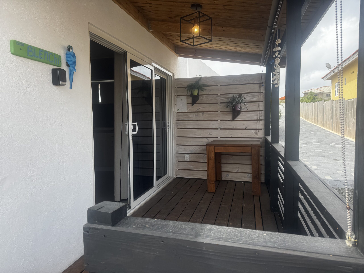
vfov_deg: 56.8
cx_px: 182
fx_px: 252
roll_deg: +1.5
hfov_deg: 71.6
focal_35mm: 24
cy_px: 136
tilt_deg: -4.1
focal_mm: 6.76
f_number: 1.78
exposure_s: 1/1215
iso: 80
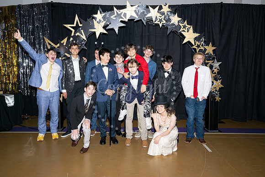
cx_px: 132
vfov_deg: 48.8
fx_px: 195
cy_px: 88
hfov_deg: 68.4
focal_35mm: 26
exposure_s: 1/100
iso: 320
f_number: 5.6
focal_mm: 26.5
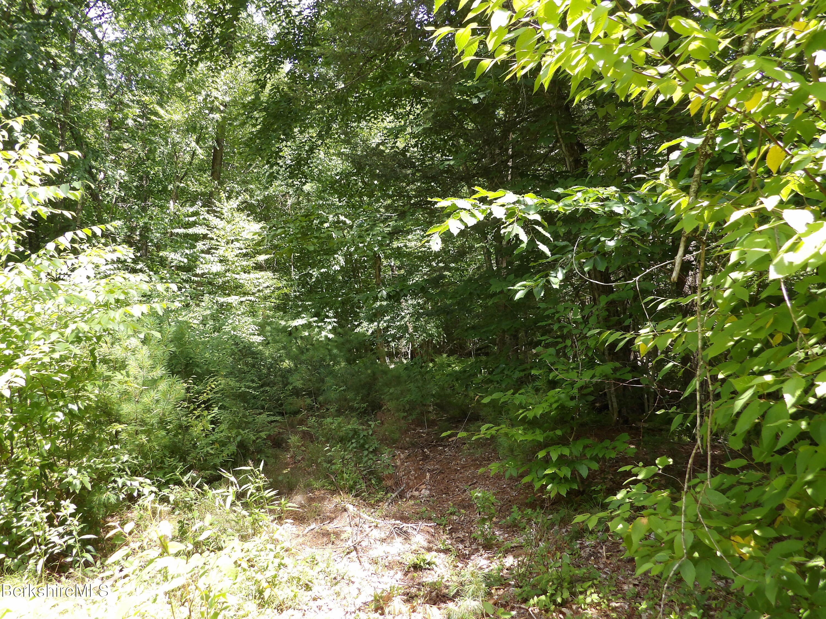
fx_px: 668
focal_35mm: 28
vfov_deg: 49.7
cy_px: 310
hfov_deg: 63.4
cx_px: 413
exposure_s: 1/84
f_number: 3.4
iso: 100
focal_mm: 5
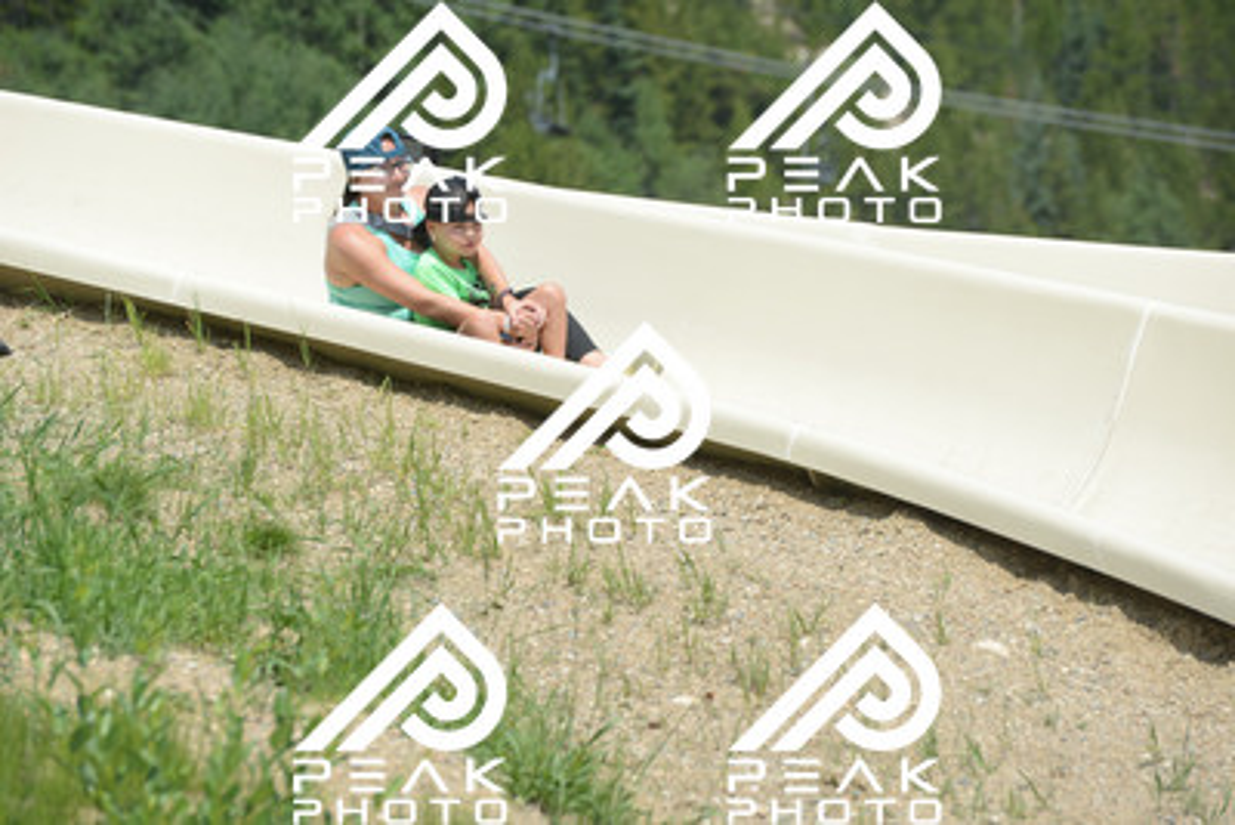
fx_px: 6692
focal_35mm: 195
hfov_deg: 10.5
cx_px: 618
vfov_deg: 7.0
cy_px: 412
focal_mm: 195
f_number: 6.3
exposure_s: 1/1250
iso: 400
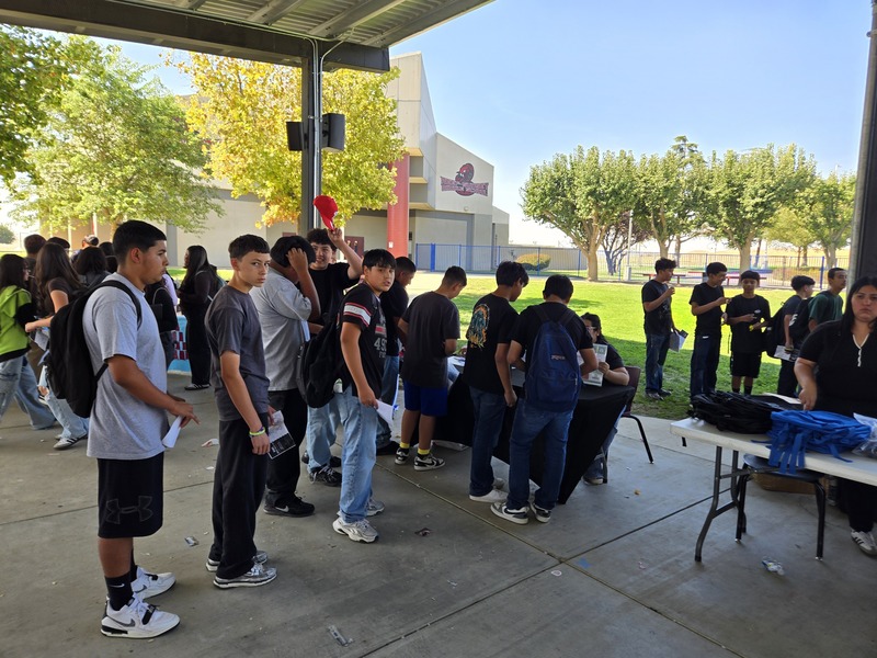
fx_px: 583
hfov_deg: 73.9
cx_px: 438
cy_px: 329
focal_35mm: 23
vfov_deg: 58.9
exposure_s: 1/304
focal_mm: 5.4
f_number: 1.8
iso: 25
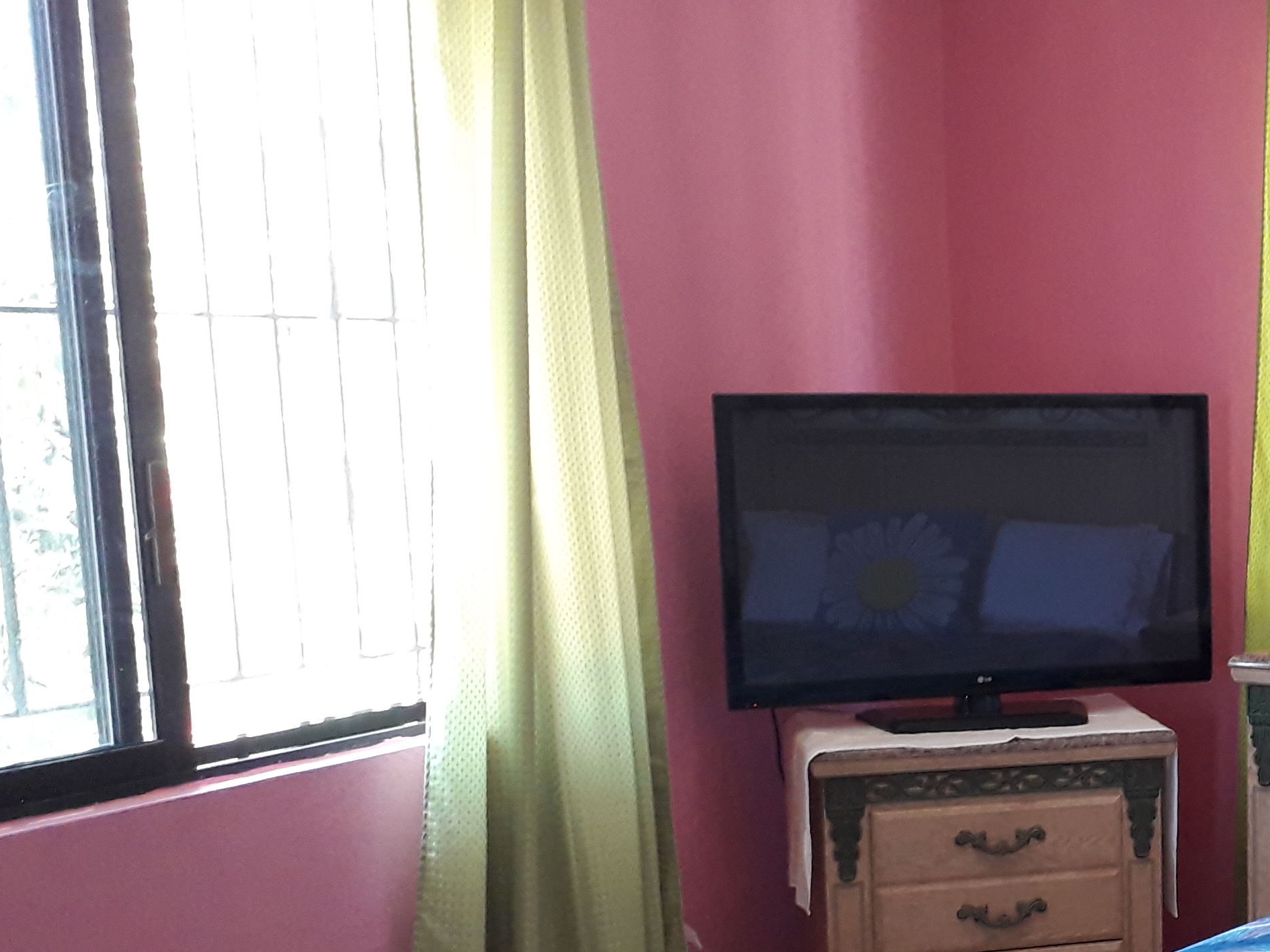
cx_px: 1337
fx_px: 2165
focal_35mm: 59
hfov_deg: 29.9
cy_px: 716
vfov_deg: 24.5
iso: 160
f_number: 1.9
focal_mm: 3.6
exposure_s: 1/40
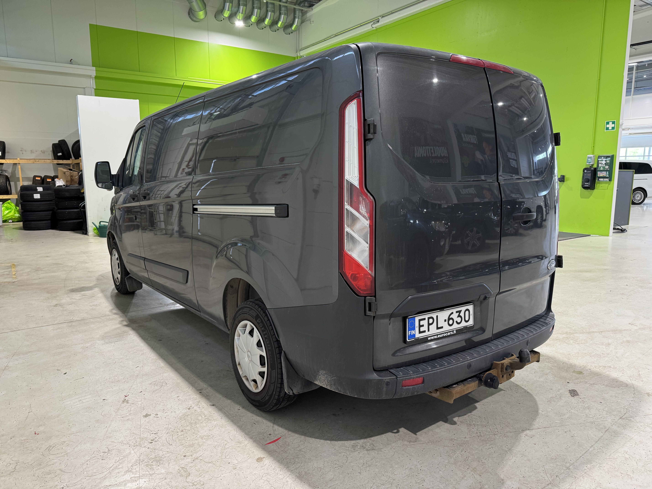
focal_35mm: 24
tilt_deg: -8.8
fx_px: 452
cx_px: 326
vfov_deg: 56.8
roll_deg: +0.6
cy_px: 244
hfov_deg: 71.6
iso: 200
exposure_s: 1/50
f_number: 1.78
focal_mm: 6.76
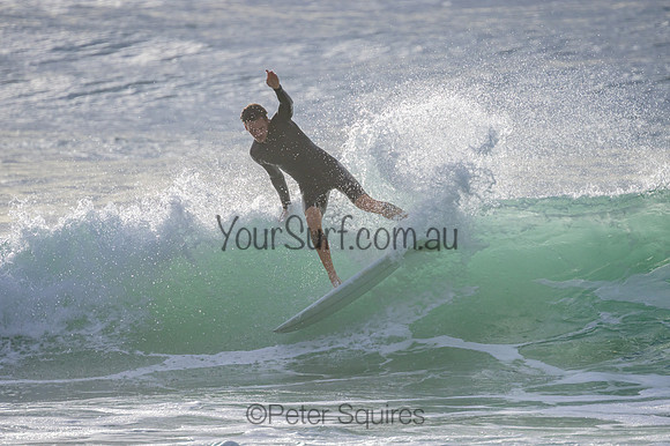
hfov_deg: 3.4
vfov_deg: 2.3
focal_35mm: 600
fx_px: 11160
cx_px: 335
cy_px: 223
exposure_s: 1/2500
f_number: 5.6
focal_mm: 400
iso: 180
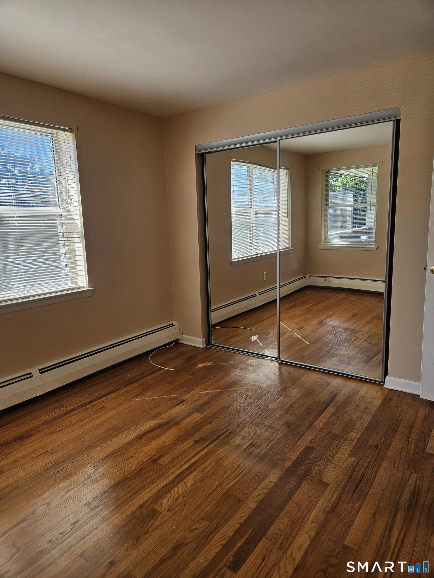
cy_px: 289
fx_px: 384
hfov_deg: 58.9
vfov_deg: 73.9
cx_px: 217
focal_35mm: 23
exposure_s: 1/140
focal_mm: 5.4
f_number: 1.8
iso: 25
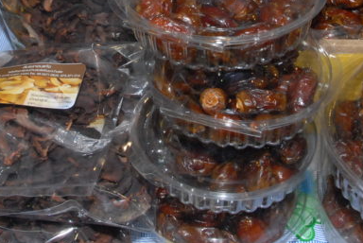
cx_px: 139
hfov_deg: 25.3
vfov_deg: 16.8
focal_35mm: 80
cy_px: 3
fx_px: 808
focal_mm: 20
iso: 640
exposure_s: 1/125
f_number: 5.6
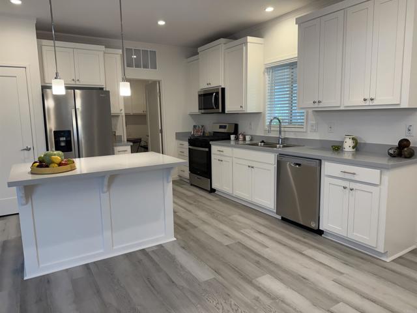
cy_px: 156
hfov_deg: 71.6
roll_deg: +0.8
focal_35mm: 24
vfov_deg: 56.8
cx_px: 208
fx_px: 289
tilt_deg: -7.0
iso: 200
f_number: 1.78
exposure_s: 1/137
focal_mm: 6.76
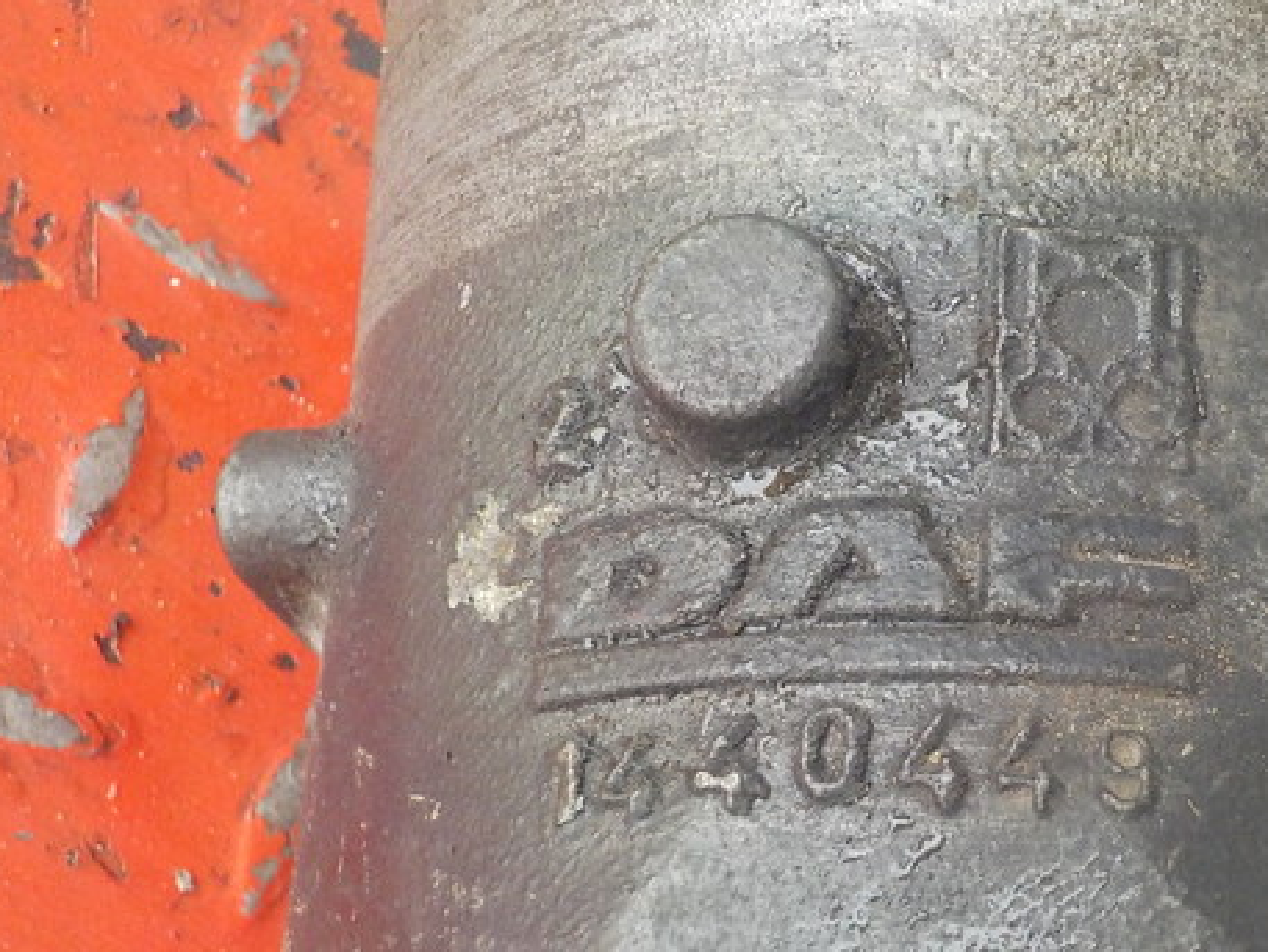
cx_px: 855
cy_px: 663
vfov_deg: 33.9
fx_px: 1539
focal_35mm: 42
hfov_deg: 44.1
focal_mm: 4.1
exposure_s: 1/30
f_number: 3.3
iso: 400
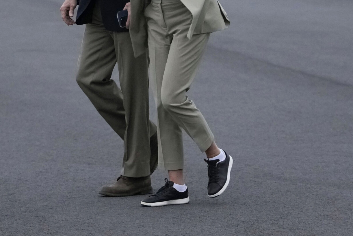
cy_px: -10
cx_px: 154
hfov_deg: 7.2
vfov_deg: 4.8
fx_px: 2795
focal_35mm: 285
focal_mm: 91
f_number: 2.8
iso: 2000
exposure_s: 1/1000
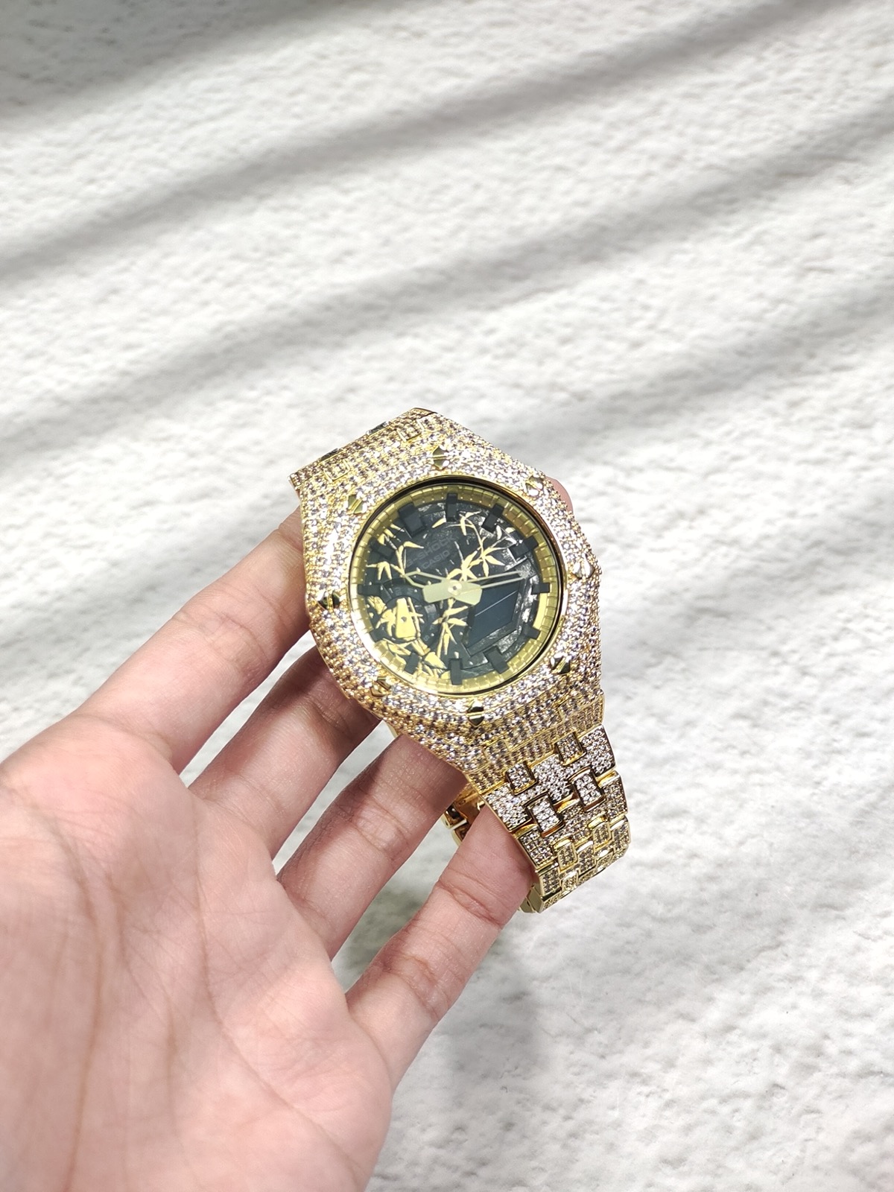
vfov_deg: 38.2
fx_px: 1722
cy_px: 596
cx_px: 447
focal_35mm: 50
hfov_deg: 29.1
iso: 89
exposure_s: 1/100
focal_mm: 7.55
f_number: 2.08
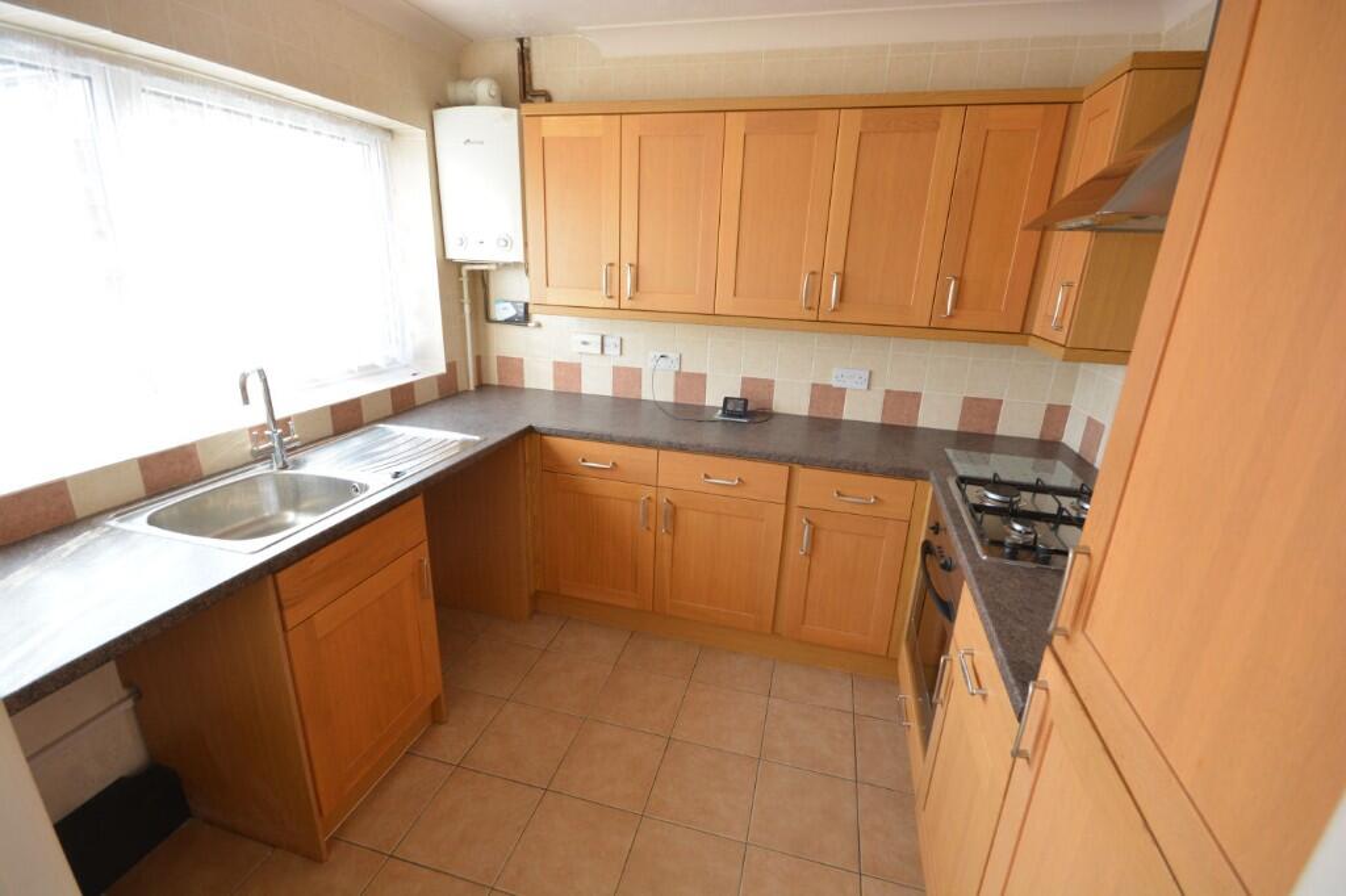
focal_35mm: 15
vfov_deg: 77.3
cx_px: 673
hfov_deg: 100.4
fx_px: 561
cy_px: 448
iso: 400
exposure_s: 1/30
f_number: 8
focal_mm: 10
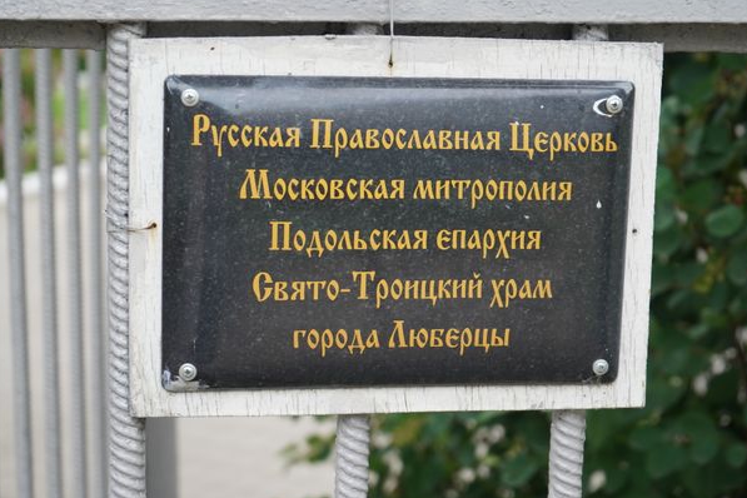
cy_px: 260
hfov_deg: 24.8
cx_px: 362
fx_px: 1701
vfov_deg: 16.7
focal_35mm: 82
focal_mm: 70
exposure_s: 1/160
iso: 1000
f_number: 5.6
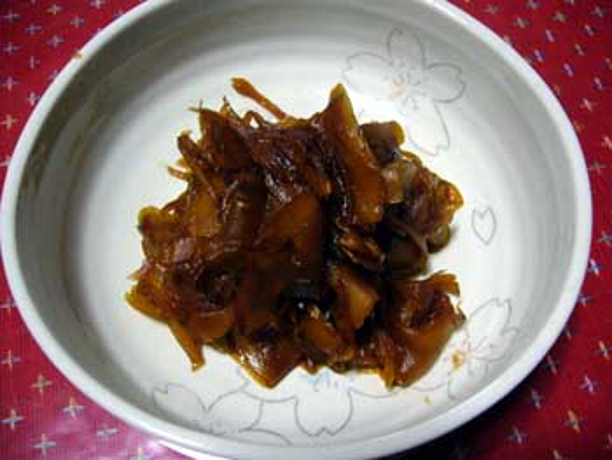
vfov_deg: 40.7
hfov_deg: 52.6
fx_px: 619
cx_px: 306
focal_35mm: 35
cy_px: 230
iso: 200
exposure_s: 1/15
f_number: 2.8
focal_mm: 5.8
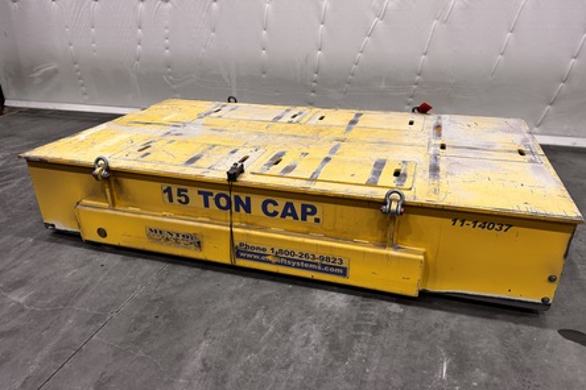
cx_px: 277
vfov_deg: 47.7
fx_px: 439
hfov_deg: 67.3
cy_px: 229
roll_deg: +1.4
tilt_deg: -28.0
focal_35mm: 27
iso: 200
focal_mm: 6.76
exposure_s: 1/60
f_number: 1.78
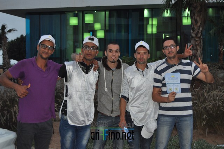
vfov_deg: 23.7
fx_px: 354
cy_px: 74
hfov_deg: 35.1
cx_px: 112
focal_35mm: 57
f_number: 4.8
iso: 800
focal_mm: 38
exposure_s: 1/60
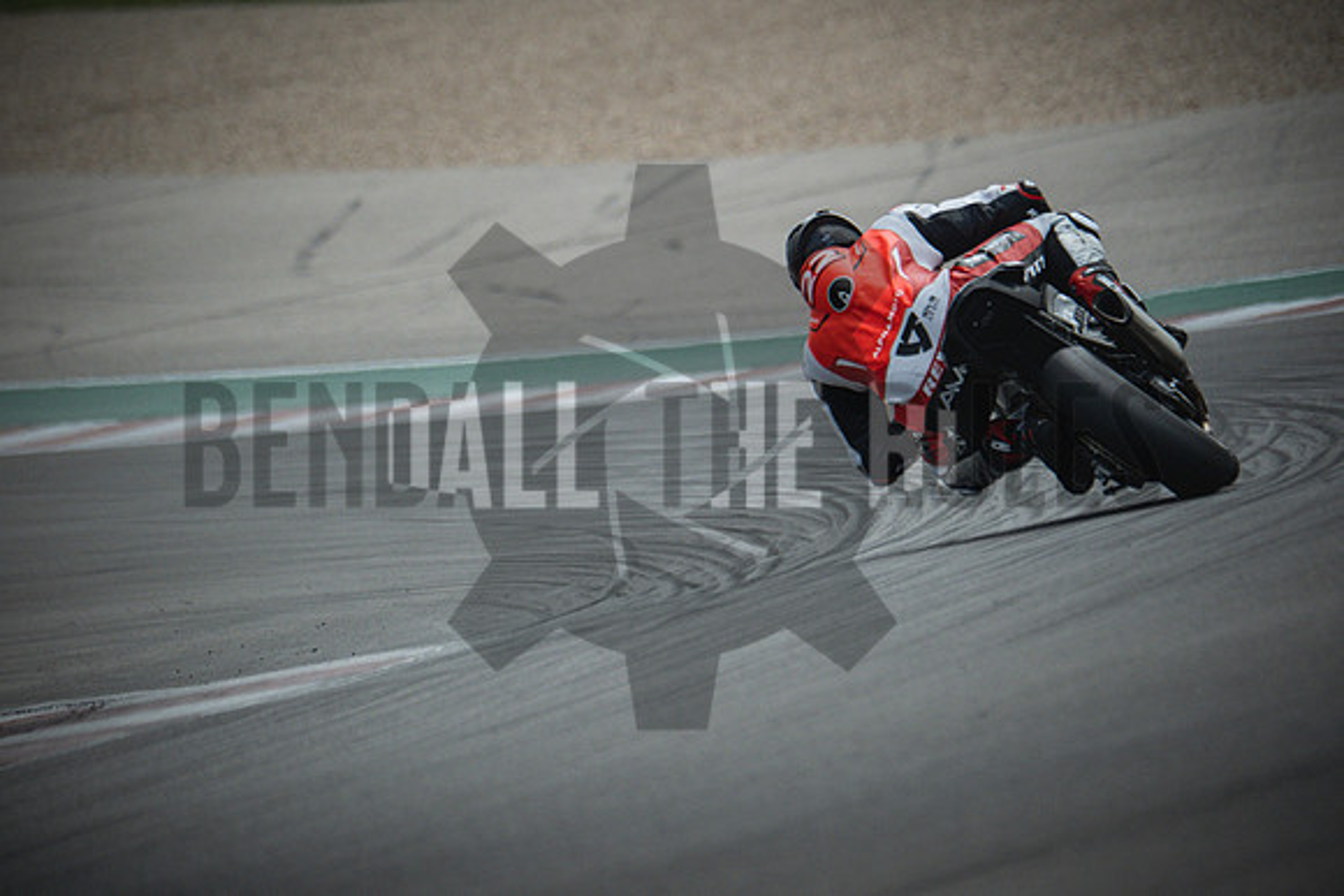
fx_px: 22404
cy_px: 448
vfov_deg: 2.3
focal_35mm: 600
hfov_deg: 3.4
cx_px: 672
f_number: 5.6
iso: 1600
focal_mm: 400
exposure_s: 1/2500
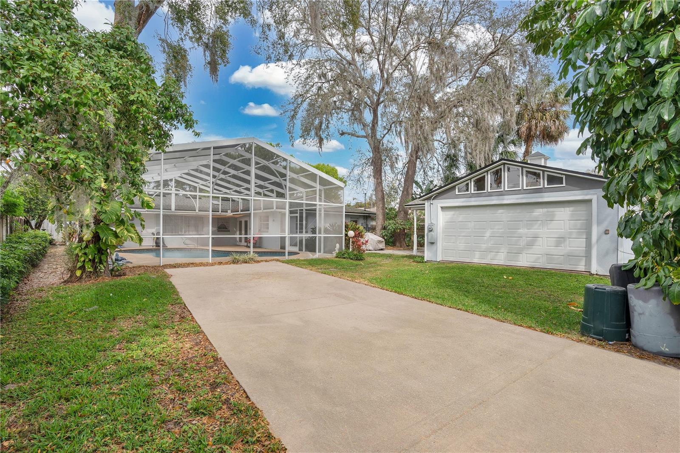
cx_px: 340
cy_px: 226
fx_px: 302
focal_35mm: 16
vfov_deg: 73.7
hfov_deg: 96.7
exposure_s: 1/160
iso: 100
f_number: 8
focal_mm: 16
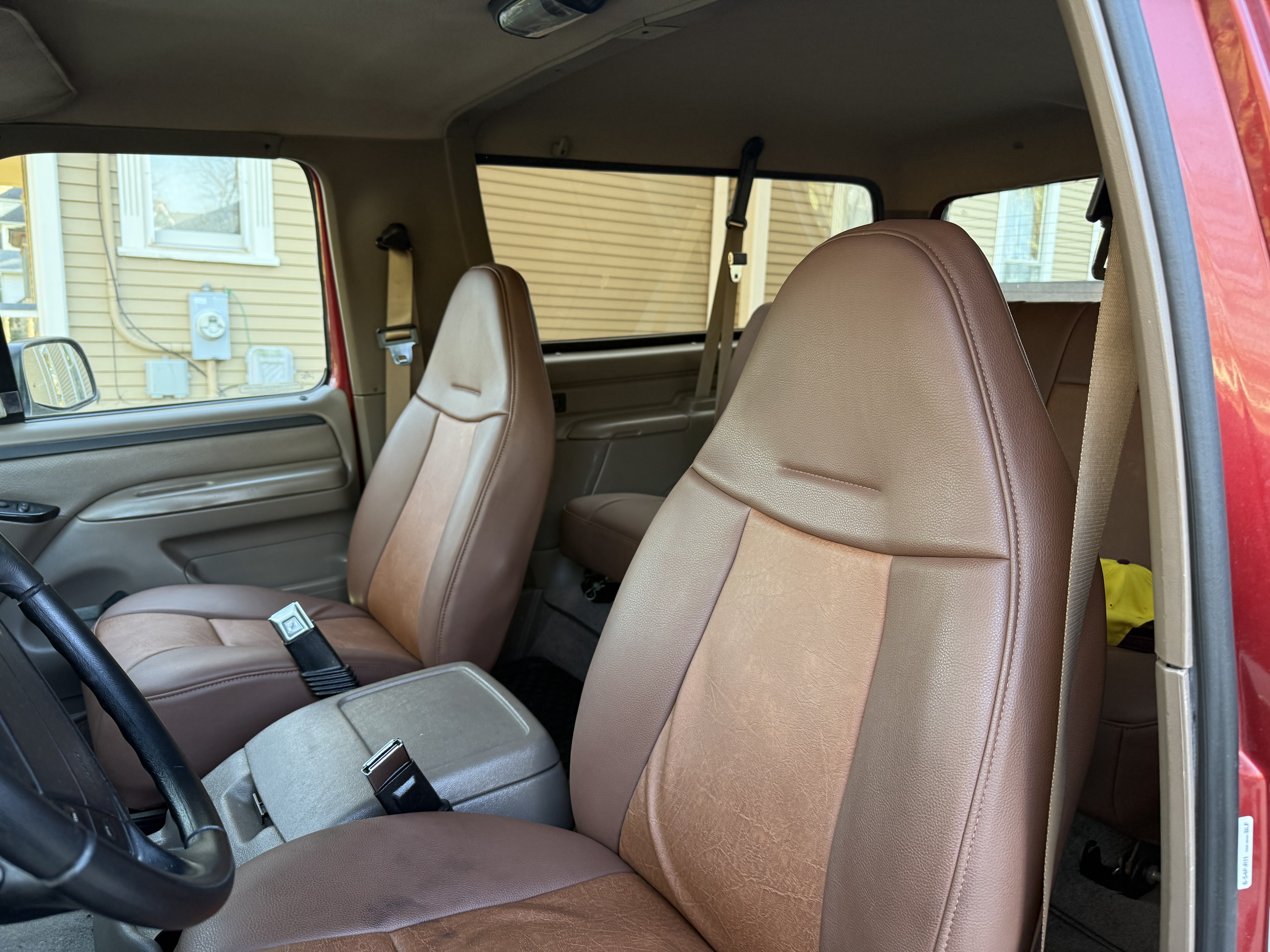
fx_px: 881
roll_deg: -1.7
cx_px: 635
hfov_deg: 71.6
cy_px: 476
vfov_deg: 56.8
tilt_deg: -9.1
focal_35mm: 24
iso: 160
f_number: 1.78
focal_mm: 6.76
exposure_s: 1/127
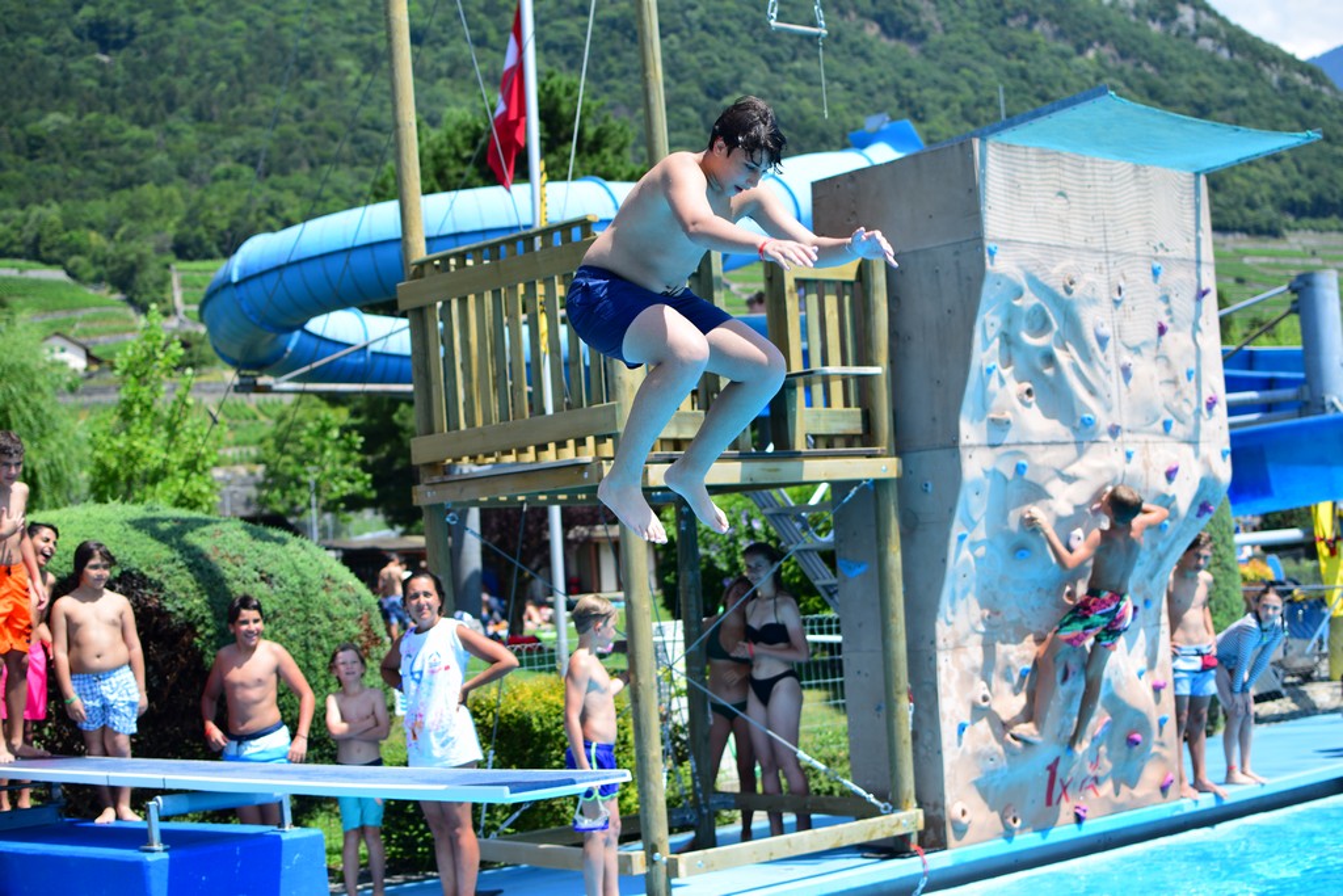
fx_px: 1959
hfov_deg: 37.8
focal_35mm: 52
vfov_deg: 25.8
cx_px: 672
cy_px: 448
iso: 100
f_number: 2.5
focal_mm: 35
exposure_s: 1/1250
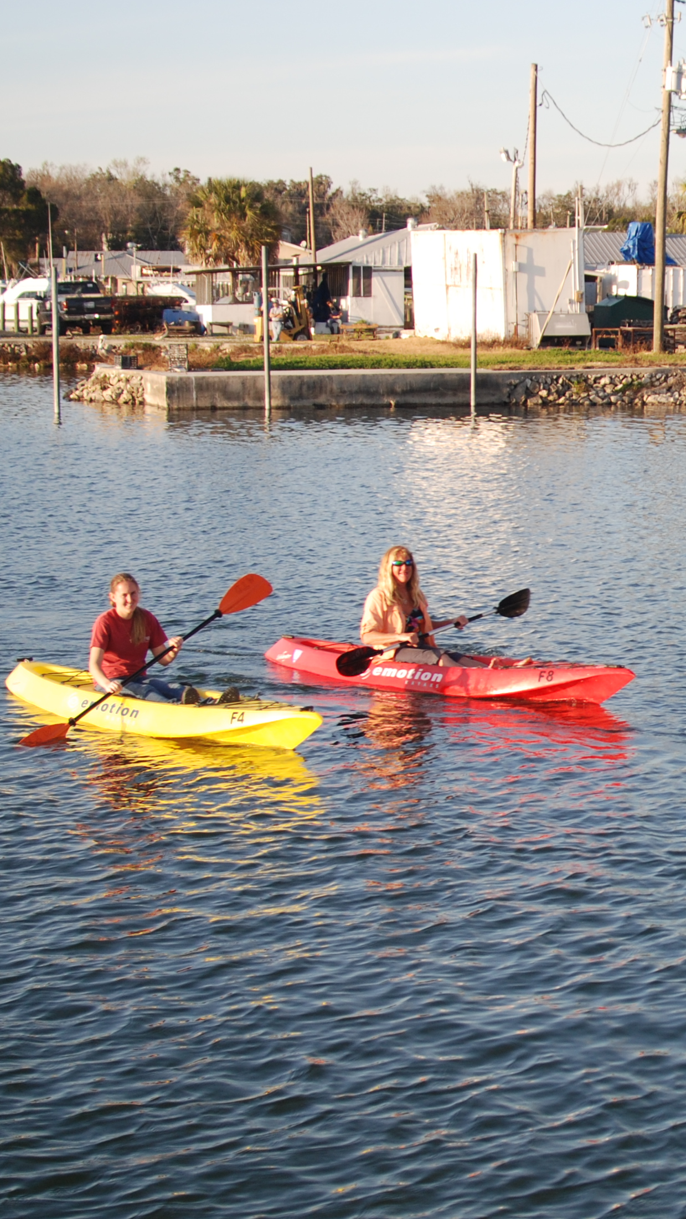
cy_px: 659
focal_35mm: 83
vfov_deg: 25.6
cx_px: 873
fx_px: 2683
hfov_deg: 14.0
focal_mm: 30
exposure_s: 1/125
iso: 140
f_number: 5.6
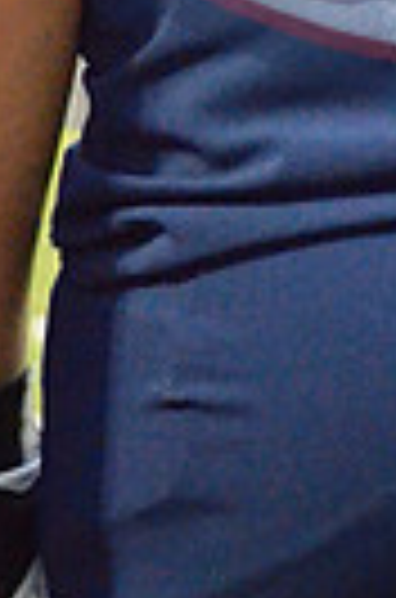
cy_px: -531
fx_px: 5957
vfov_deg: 5.6
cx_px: 513
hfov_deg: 3.8
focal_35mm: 359
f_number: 4.5
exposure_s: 1/80
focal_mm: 55
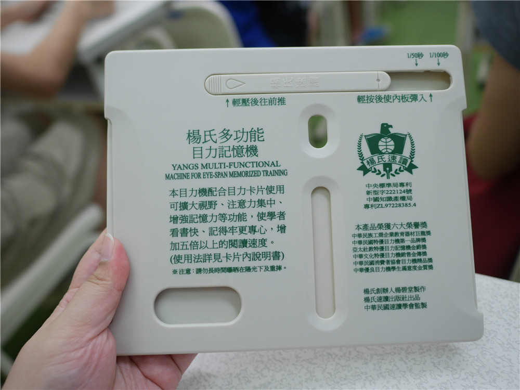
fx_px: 451
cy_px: 195
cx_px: 260
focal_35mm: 30
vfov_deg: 46.8
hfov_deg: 60.0
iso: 200
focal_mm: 15
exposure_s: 1/100
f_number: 2
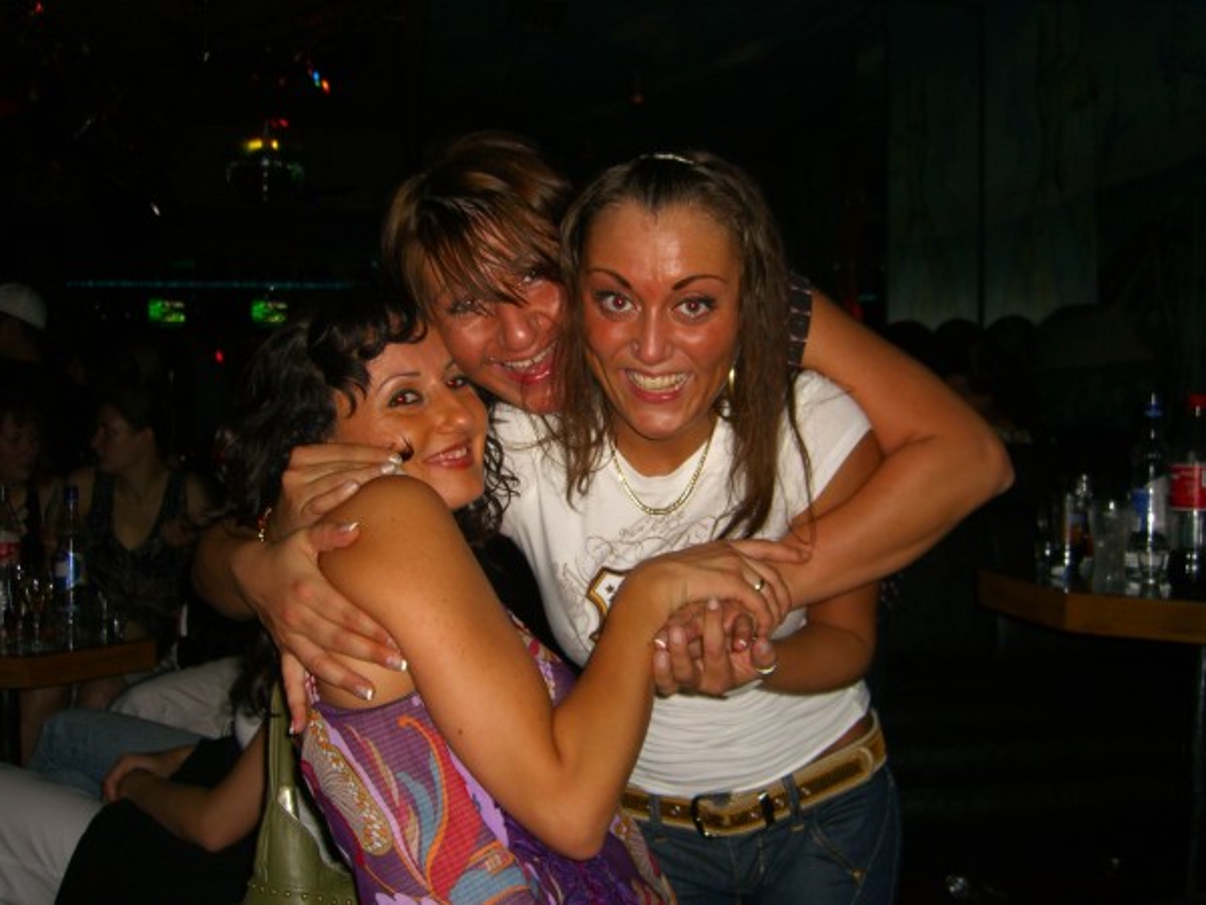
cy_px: 452
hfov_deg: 49.0
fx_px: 1324
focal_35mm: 38
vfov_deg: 37.7
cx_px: 603
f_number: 2.8
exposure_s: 1/60
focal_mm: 7.9
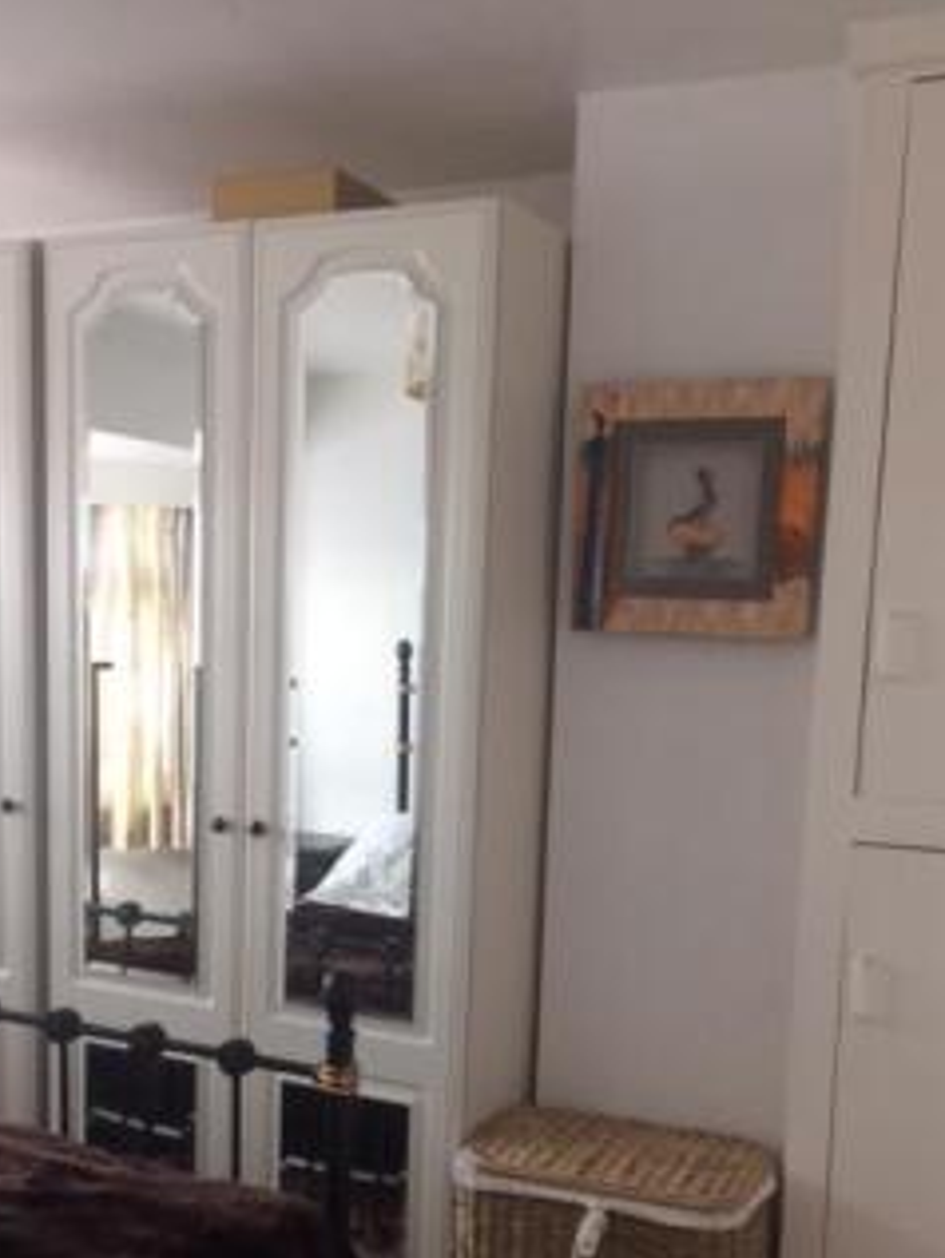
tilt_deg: -11.0
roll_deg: -1.8
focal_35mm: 40
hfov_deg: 36.0
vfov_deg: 45.9
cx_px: 461
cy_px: 863
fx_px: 1455
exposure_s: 1/33
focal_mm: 4.15
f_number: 2.2
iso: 64
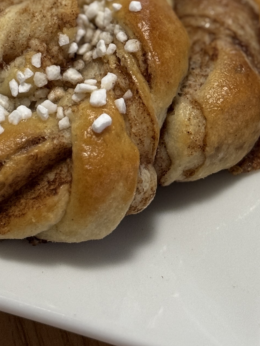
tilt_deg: -47.3
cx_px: 13
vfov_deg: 12.4
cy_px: -172
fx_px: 1522
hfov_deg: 9.7
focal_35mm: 152
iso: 100
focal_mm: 6.76
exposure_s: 1/60
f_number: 1.78
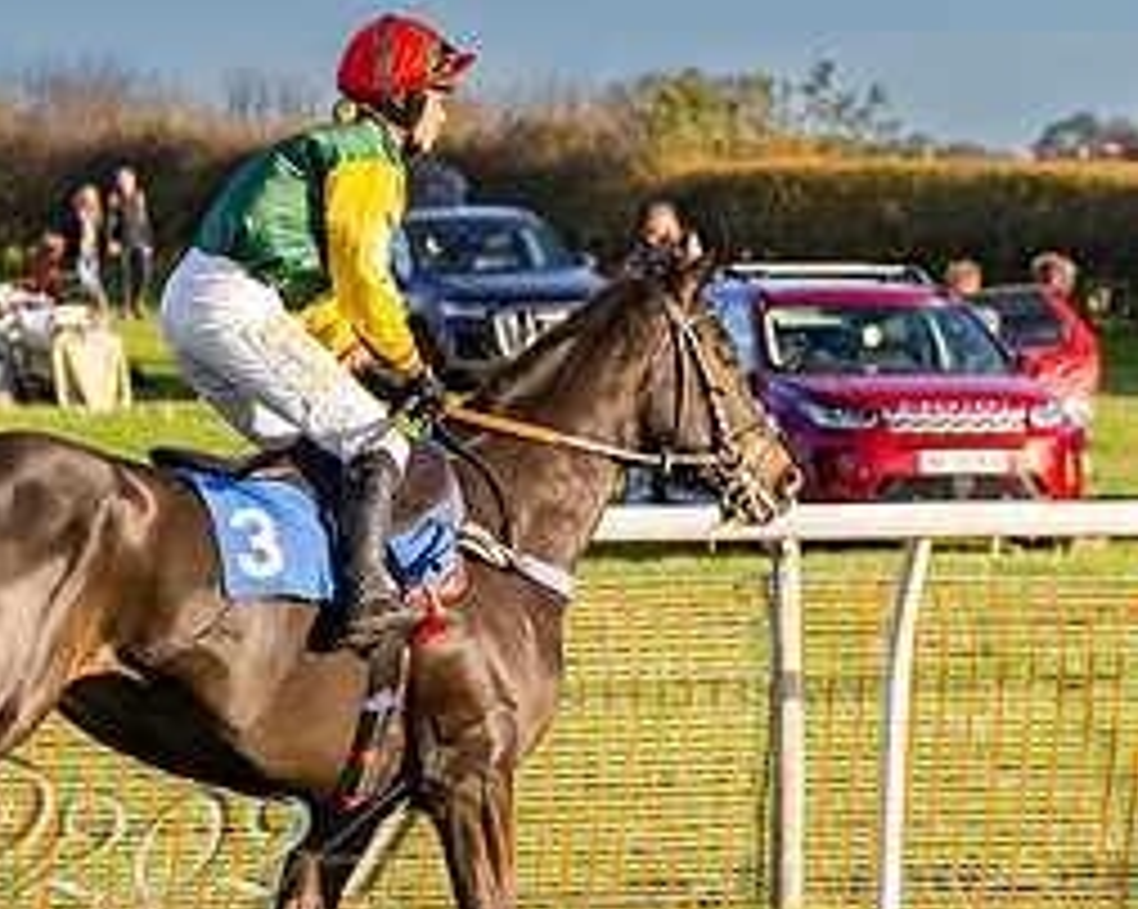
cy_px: 540
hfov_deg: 6.7
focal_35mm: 287
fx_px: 9659
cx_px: 268
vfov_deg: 5.4
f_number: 3.5
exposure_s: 1/1600
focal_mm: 70
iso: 400
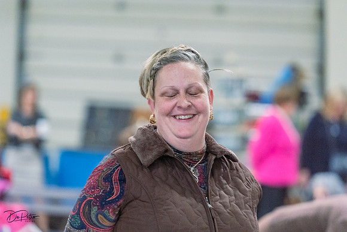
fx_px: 1928
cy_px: 116
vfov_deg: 6.9
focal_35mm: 200
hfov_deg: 10.3
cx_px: 174
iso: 6400
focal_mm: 200
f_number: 4
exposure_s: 1/400
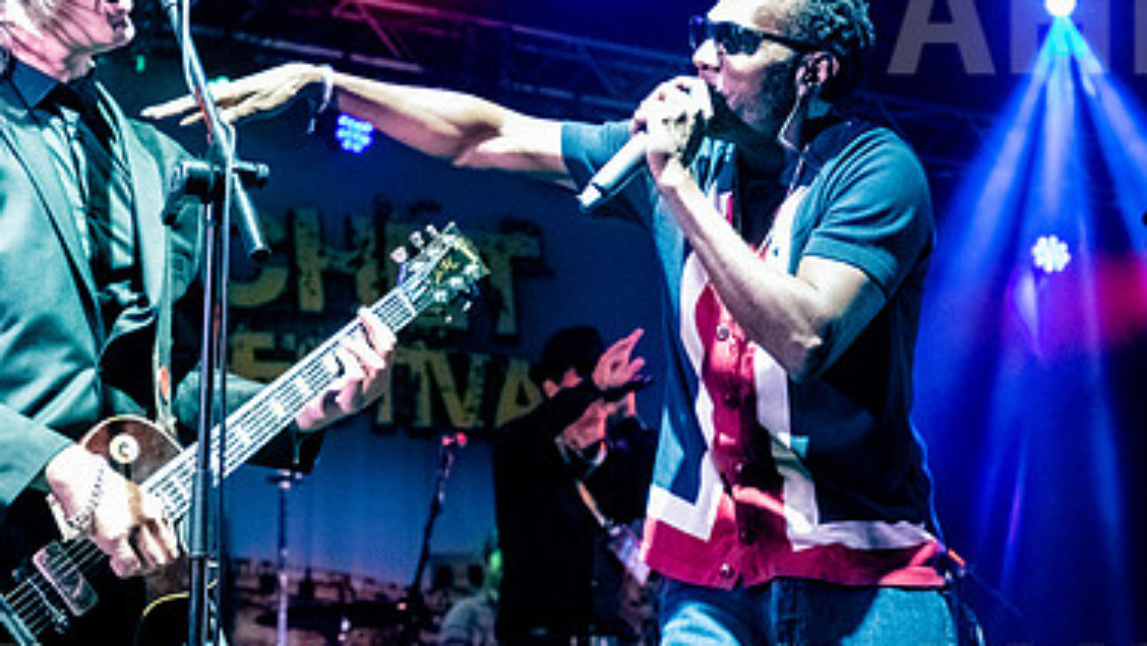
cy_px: 48
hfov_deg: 24.1
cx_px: 671
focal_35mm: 88
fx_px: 2678
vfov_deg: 13.6
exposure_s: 1/500
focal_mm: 35
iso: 5000
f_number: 4
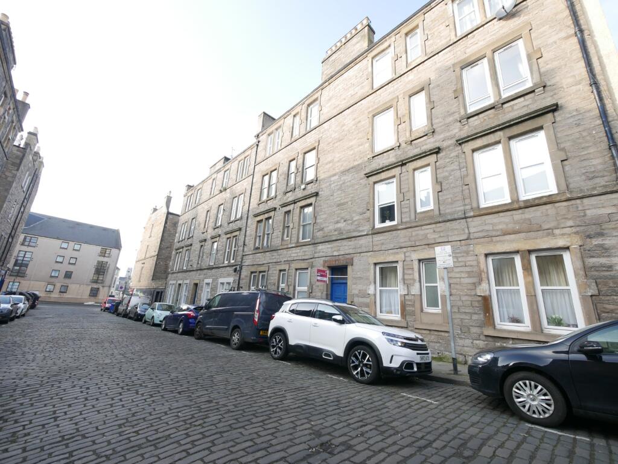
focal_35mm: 14
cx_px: 309
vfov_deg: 85.7
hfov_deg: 102.0
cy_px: 232
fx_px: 250
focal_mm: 7
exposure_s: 1/160
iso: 200
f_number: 4.5
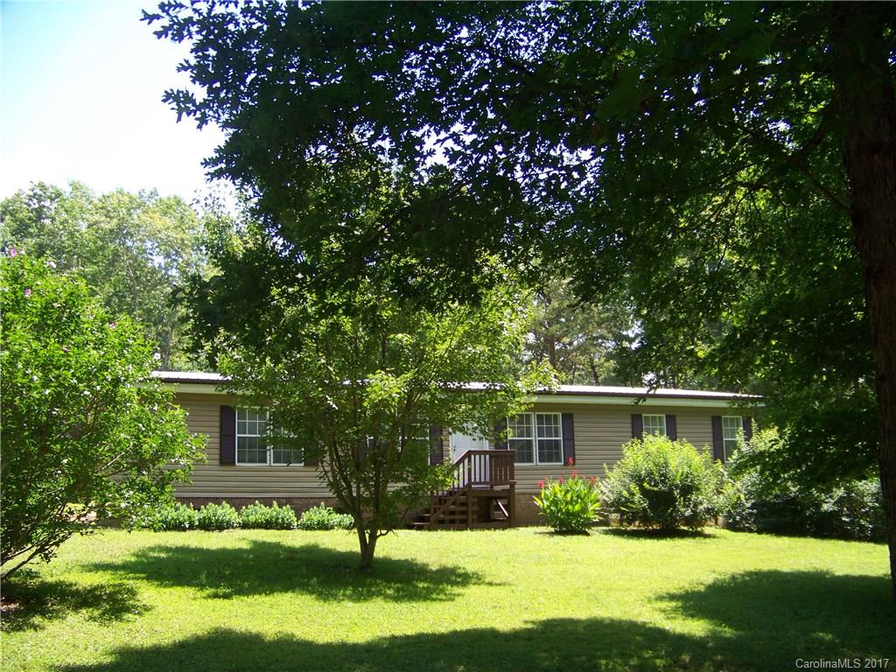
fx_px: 932
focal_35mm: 36
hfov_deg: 51.4
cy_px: 336
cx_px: 448
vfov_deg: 39.7
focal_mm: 5.85
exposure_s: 1/320
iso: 67
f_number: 2.8
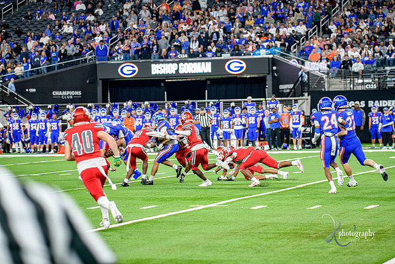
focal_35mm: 125
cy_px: 132
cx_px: 198
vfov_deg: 11.0
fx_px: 1372
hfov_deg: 16.4
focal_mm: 125
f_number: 2.8
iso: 1250
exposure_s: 1/400
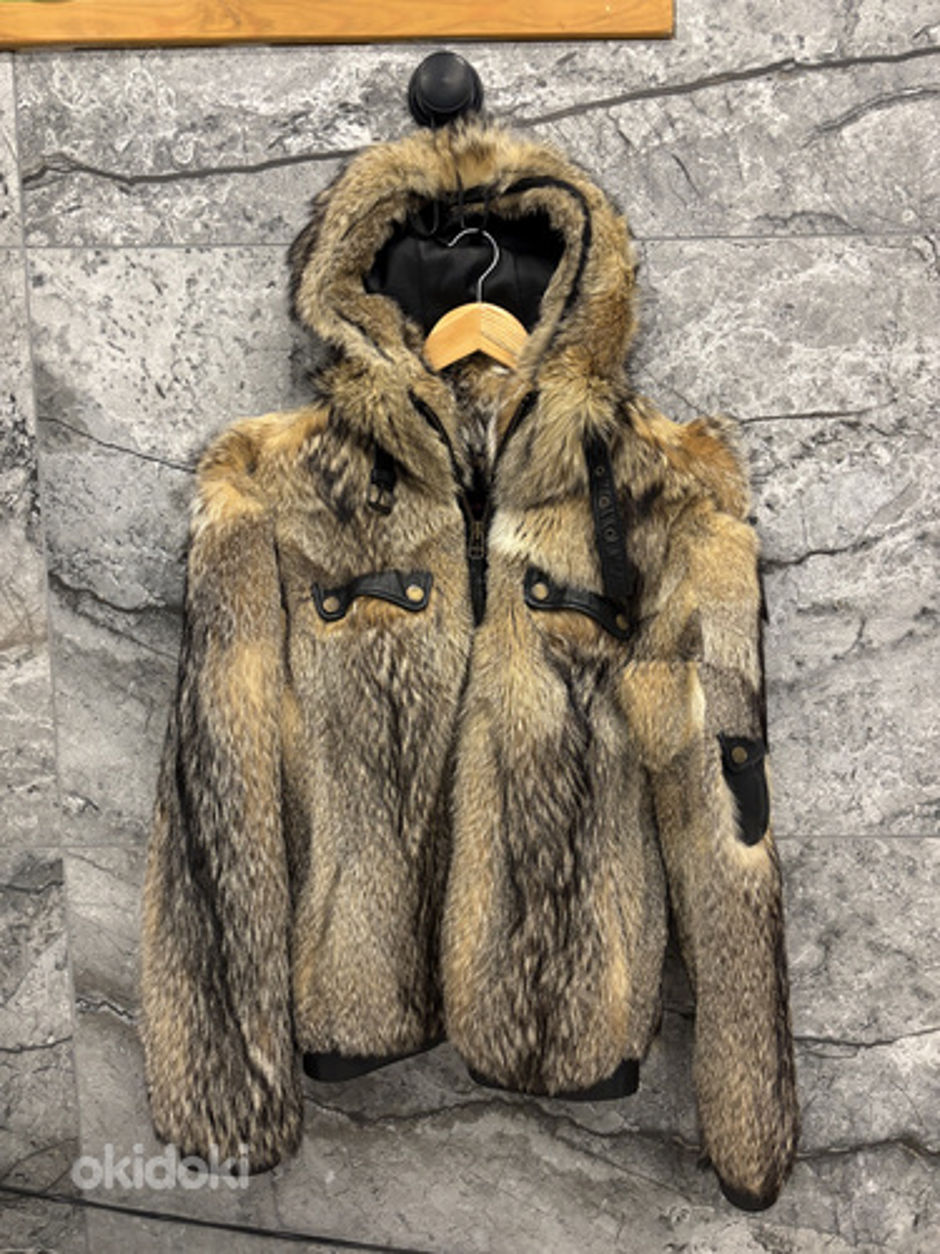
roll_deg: +0.5
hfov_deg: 53.1
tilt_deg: -5.8
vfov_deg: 67.3
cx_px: 470
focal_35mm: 26
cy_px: 627
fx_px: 941
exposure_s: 1/50
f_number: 1.6
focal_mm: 5.96
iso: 400
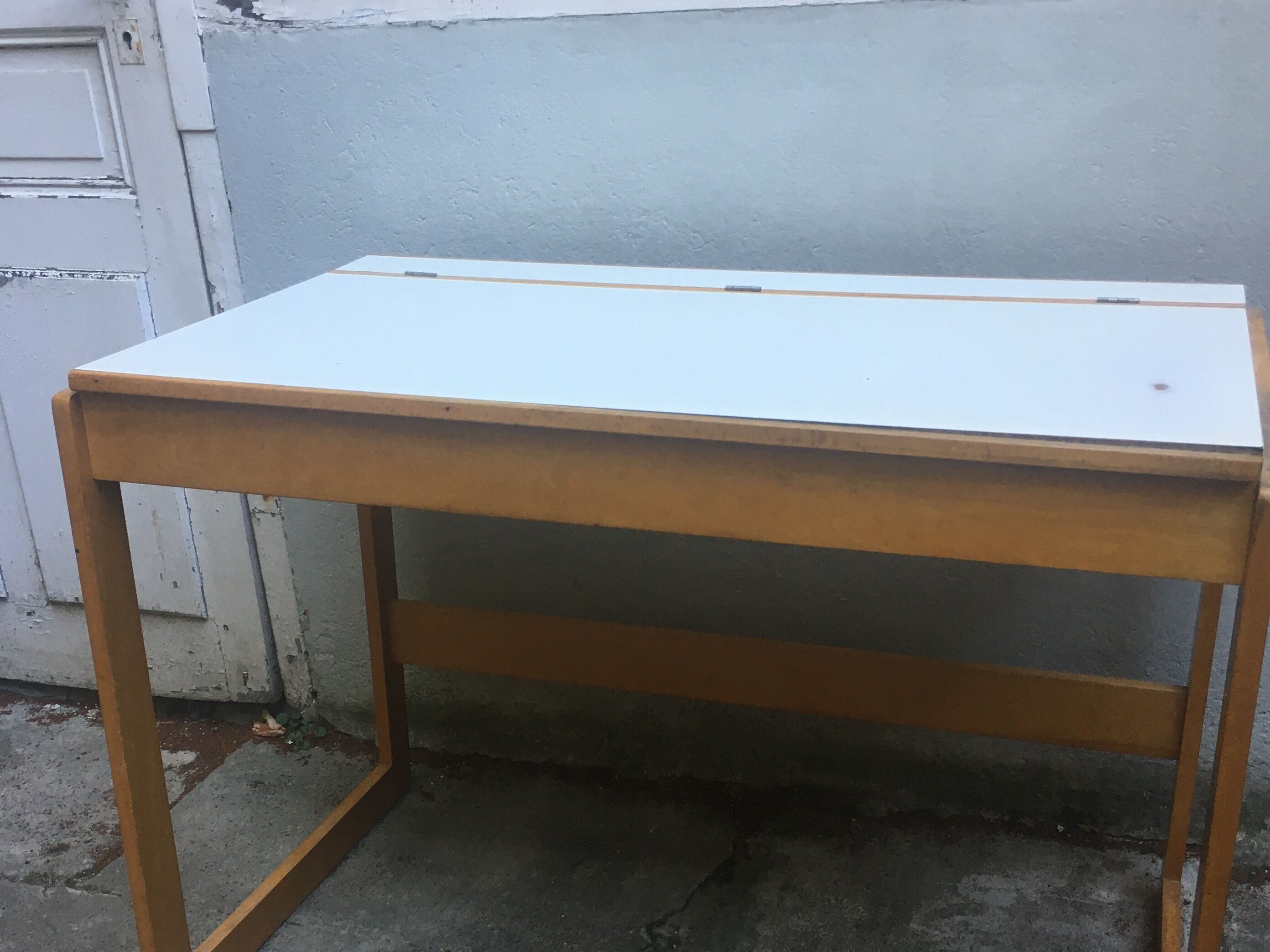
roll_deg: +4.2
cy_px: 651
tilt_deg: -25.5
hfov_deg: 44.8
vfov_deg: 34.0
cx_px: 588
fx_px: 1541
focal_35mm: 42
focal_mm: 4.15
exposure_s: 1/33
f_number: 2.2
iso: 25
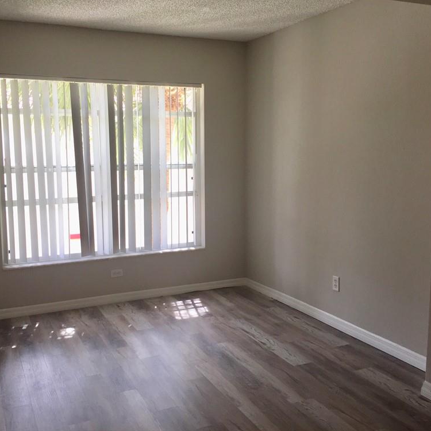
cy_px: 211
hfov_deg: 47.2
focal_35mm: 35
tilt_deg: -7.4
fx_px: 493
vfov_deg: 47.2
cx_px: 199
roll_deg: -0.3
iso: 40
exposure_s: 1/60
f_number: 2.2
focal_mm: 4.15
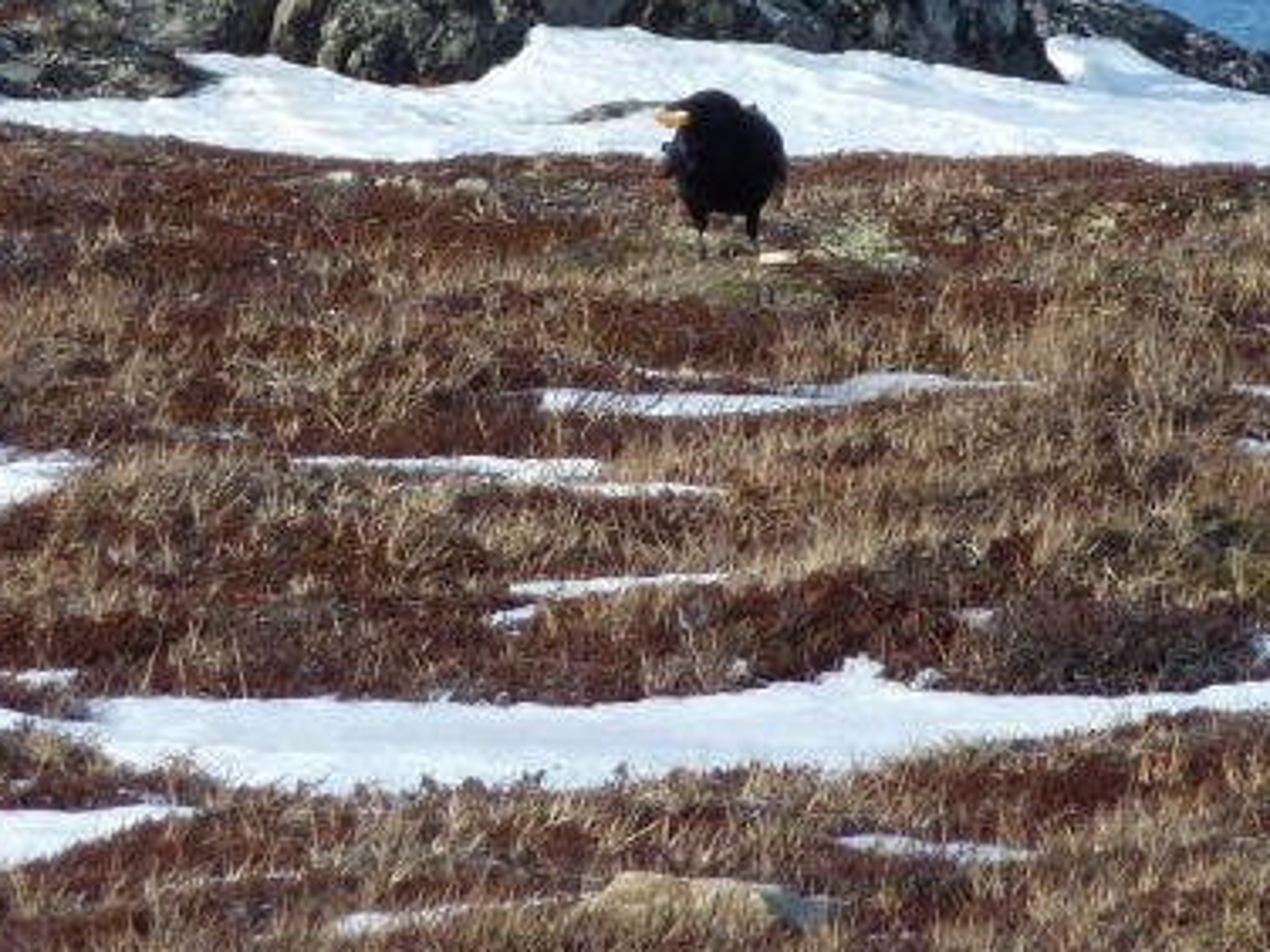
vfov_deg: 2.3
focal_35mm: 639
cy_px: 223
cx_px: 709
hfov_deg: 3.1
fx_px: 23444
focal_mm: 49.2
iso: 80
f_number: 4.9
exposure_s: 1/400
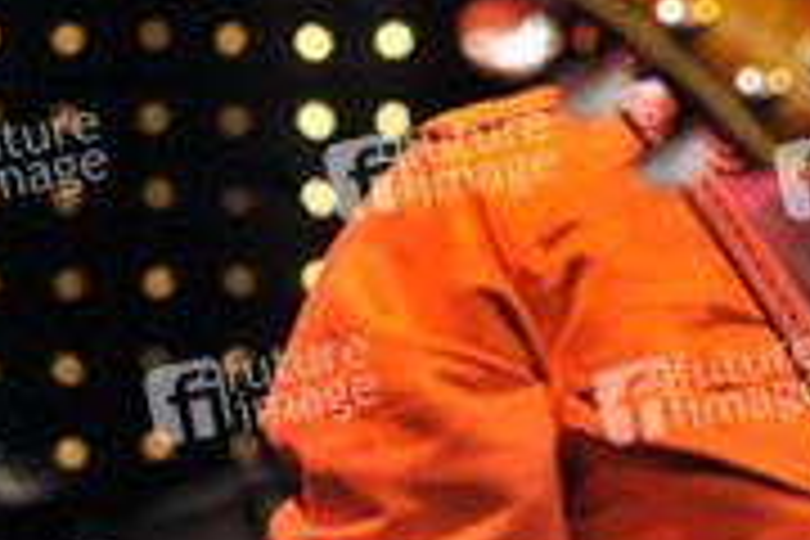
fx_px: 2812
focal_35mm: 125
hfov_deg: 16.1
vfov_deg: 10.9
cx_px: 772
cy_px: 54
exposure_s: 1/160
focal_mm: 50
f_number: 3.2
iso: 1600
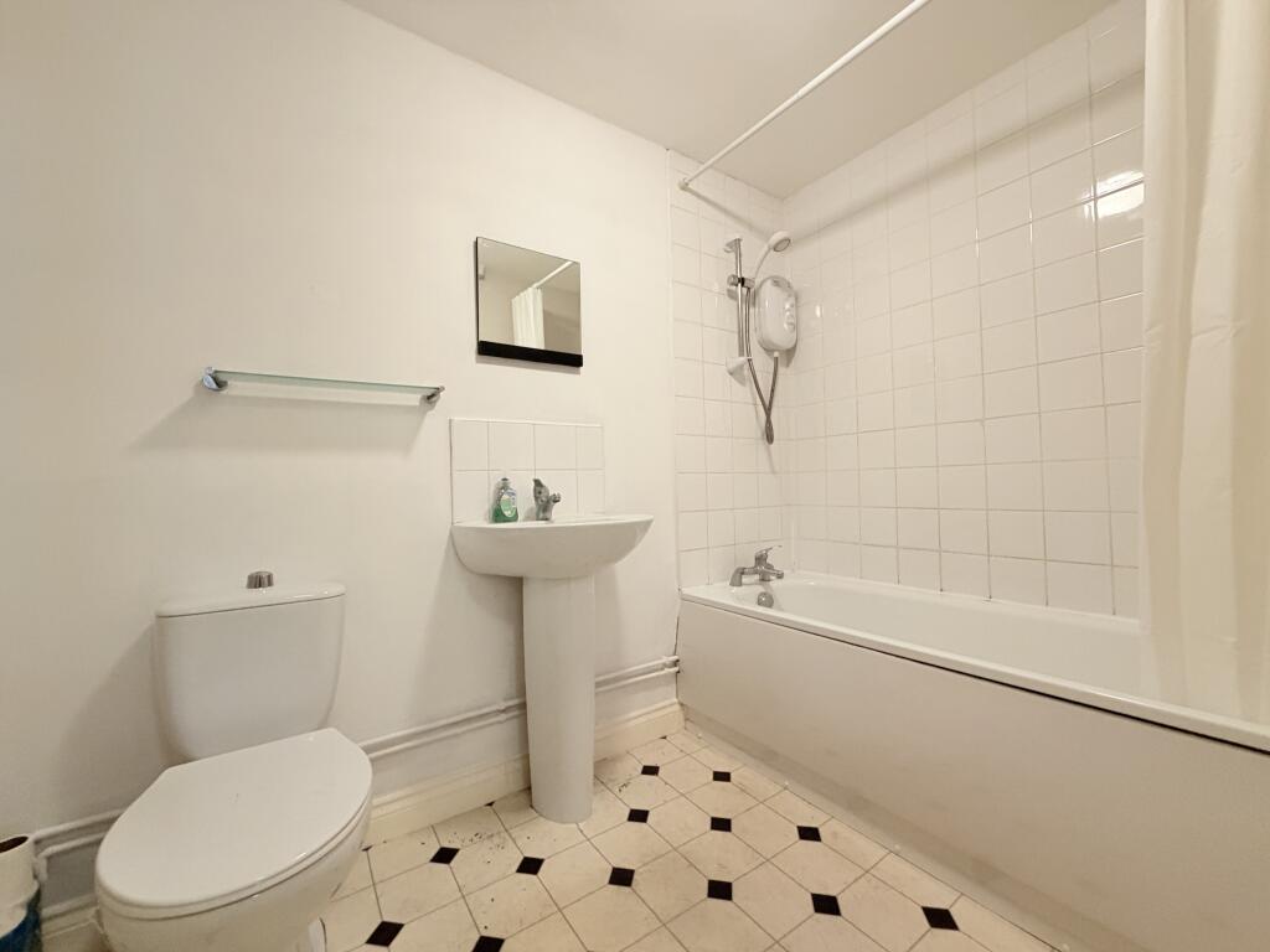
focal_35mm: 14
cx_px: 635
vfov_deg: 85.7
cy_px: 476
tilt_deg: +2.4
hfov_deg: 102.1
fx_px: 514
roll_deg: +1.4
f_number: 2.2
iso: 400
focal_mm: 2.22
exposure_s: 1/50
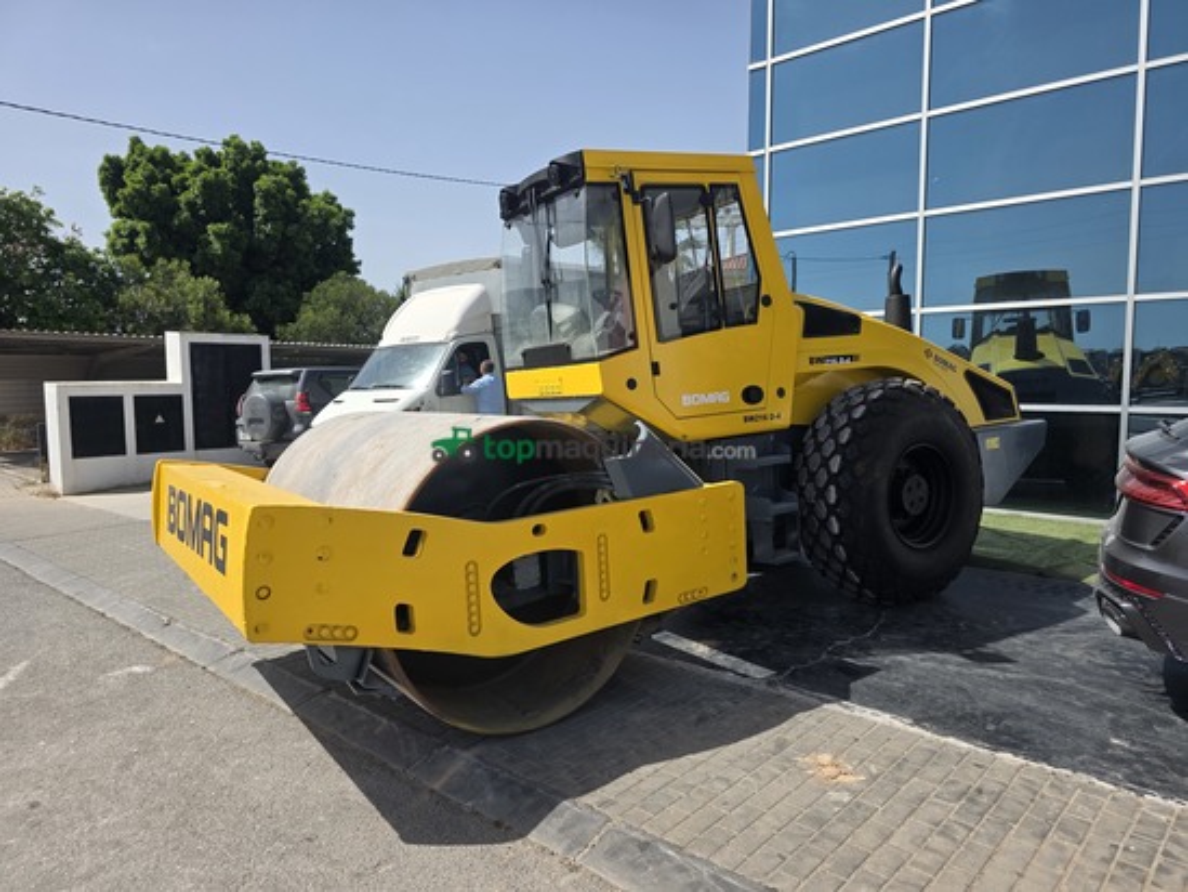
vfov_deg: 58.9
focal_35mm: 23
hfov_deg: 73.9
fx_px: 790
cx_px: 594
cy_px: 446
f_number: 1.7
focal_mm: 6.3
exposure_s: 1/5296
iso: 80
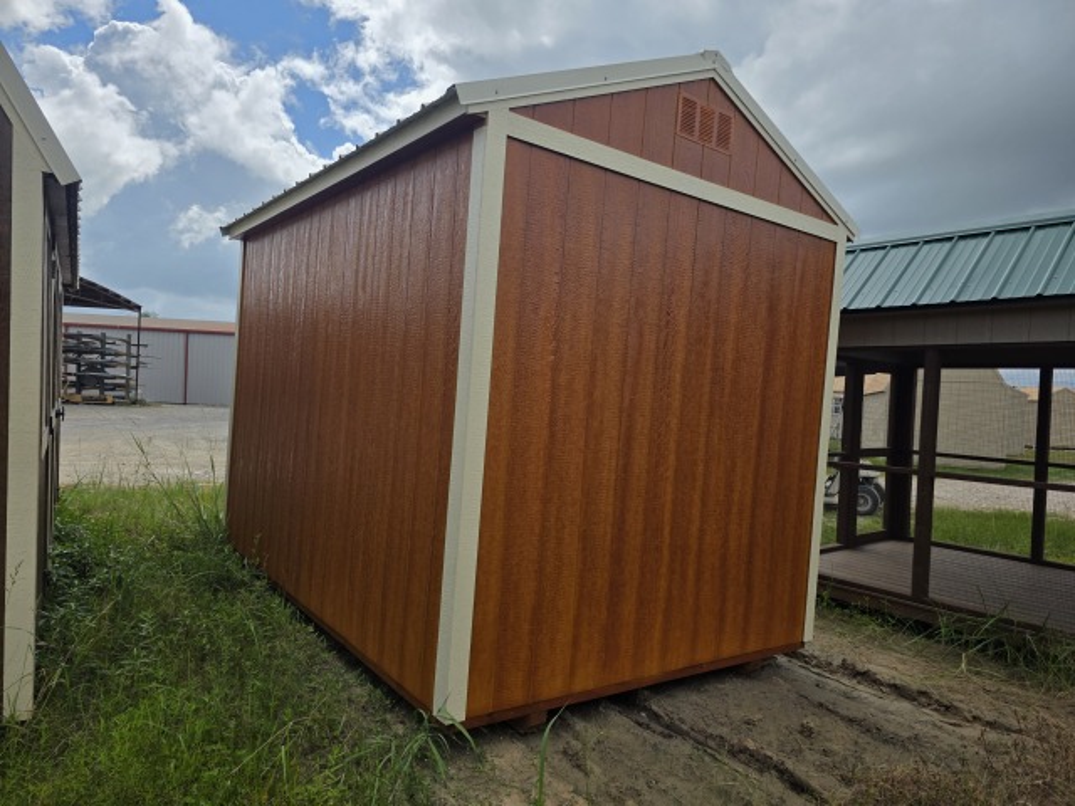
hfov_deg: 73.9
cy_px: 403
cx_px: 538
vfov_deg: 58.9
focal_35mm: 23
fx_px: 714
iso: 80
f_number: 1.7
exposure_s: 1/7944
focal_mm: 6.3
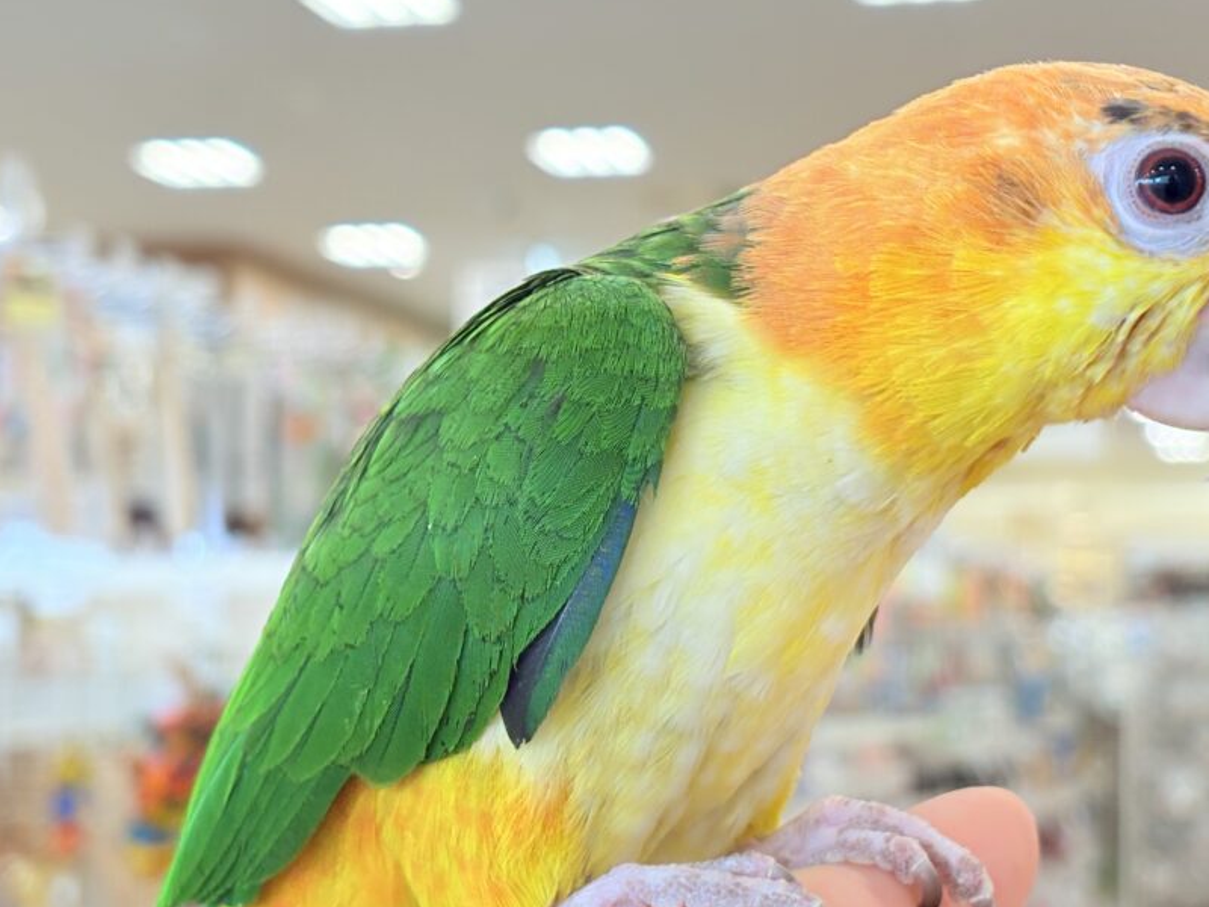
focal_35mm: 78
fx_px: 2724
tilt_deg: +4.7
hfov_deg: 25.0
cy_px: 478
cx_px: 677
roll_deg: +0.9
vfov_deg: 18.9
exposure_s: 1/100
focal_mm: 5.96
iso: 64
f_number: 1.6
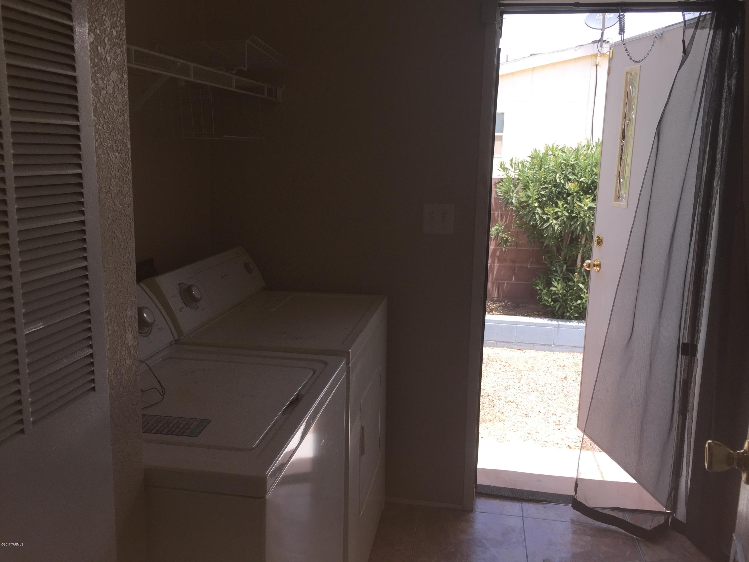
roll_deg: -1.6
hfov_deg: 61.7
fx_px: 627
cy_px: 281
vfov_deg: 48.2
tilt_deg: -11.6
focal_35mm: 29
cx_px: 374
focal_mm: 4.15
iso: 32
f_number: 2.2
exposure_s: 1/573
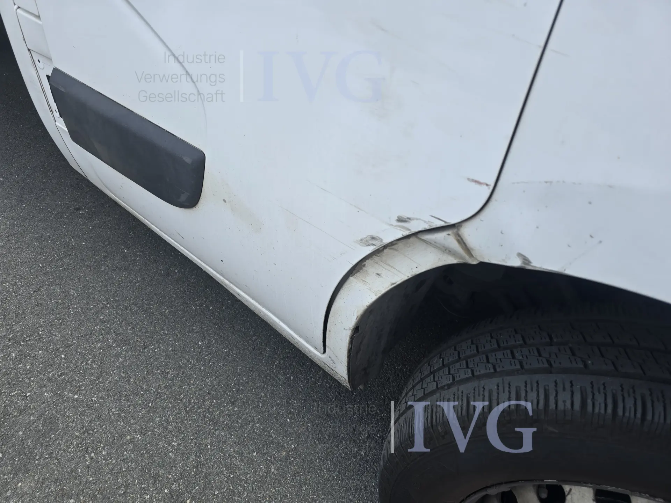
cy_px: 252
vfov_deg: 58.9
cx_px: 336
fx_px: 446
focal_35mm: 23
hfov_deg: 73.9
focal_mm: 6.3
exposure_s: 1/267
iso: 12
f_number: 1.7
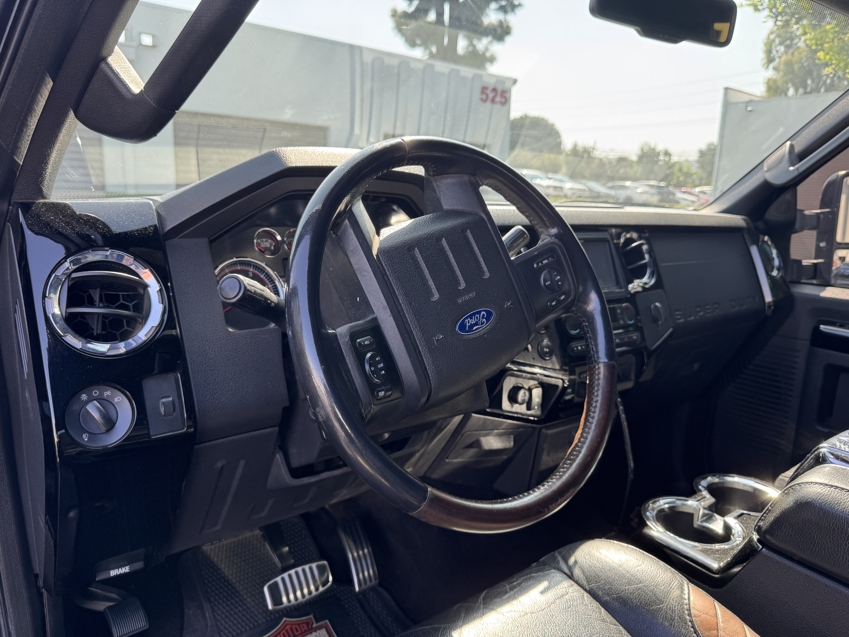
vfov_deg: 56.8
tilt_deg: -11.9
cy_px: 318
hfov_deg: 71.6
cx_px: 424
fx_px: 589
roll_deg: -1.8
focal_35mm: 24
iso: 80
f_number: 1.78
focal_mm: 6.76
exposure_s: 1/288
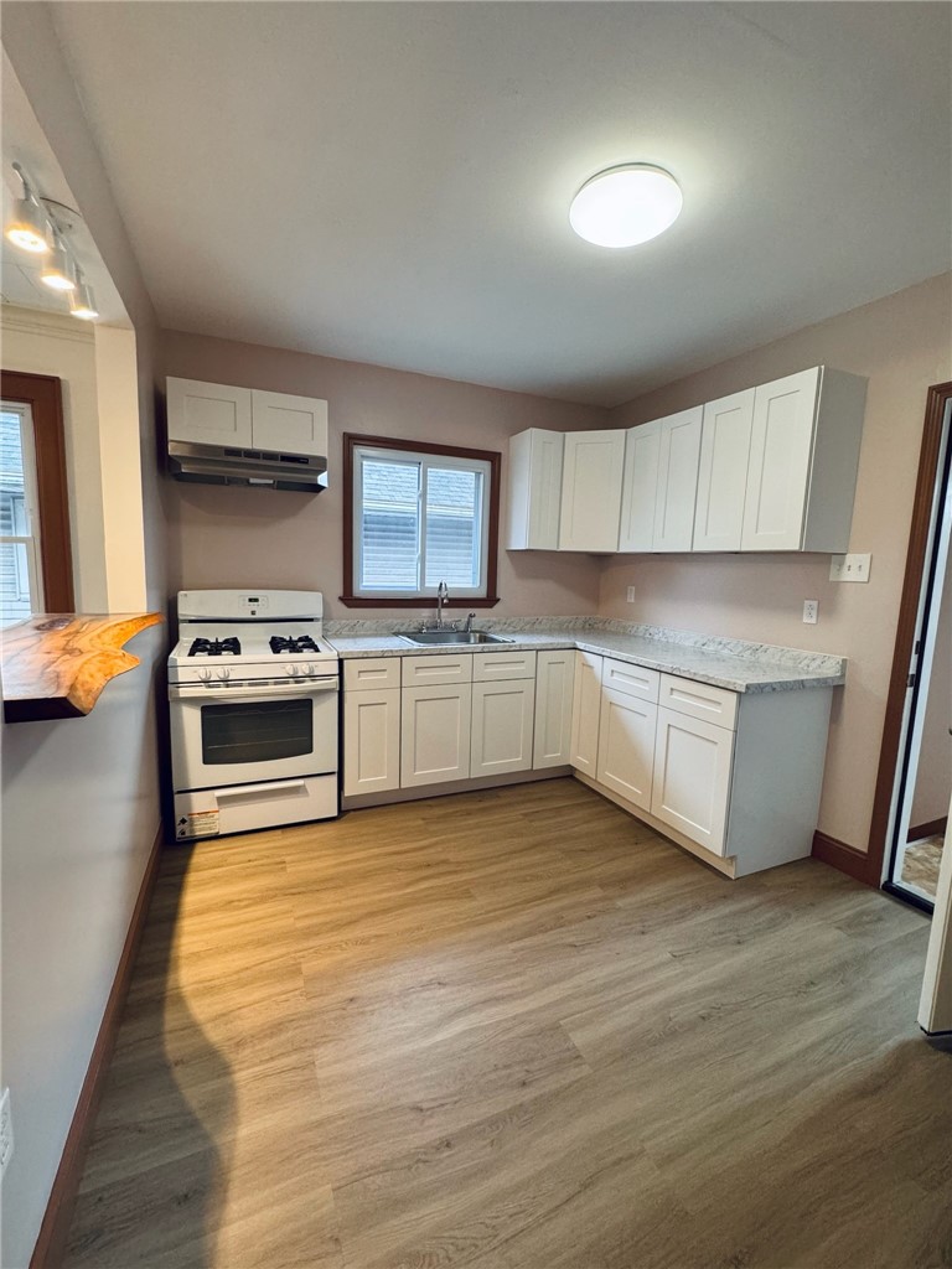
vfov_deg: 102.1
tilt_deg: -7.8
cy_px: 634
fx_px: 513
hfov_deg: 85.7
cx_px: 476
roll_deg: +0.4
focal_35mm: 14
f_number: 2.2
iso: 250
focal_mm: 2.22
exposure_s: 1/60
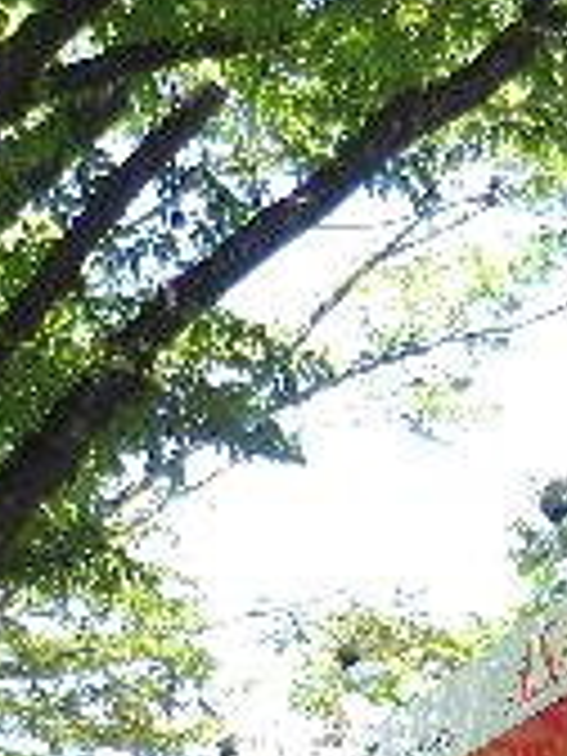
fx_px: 2118
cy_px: 911
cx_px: 734
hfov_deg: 14.6
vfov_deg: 19.1
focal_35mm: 97
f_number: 3.2
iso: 80
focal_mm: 5
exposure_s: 1/100
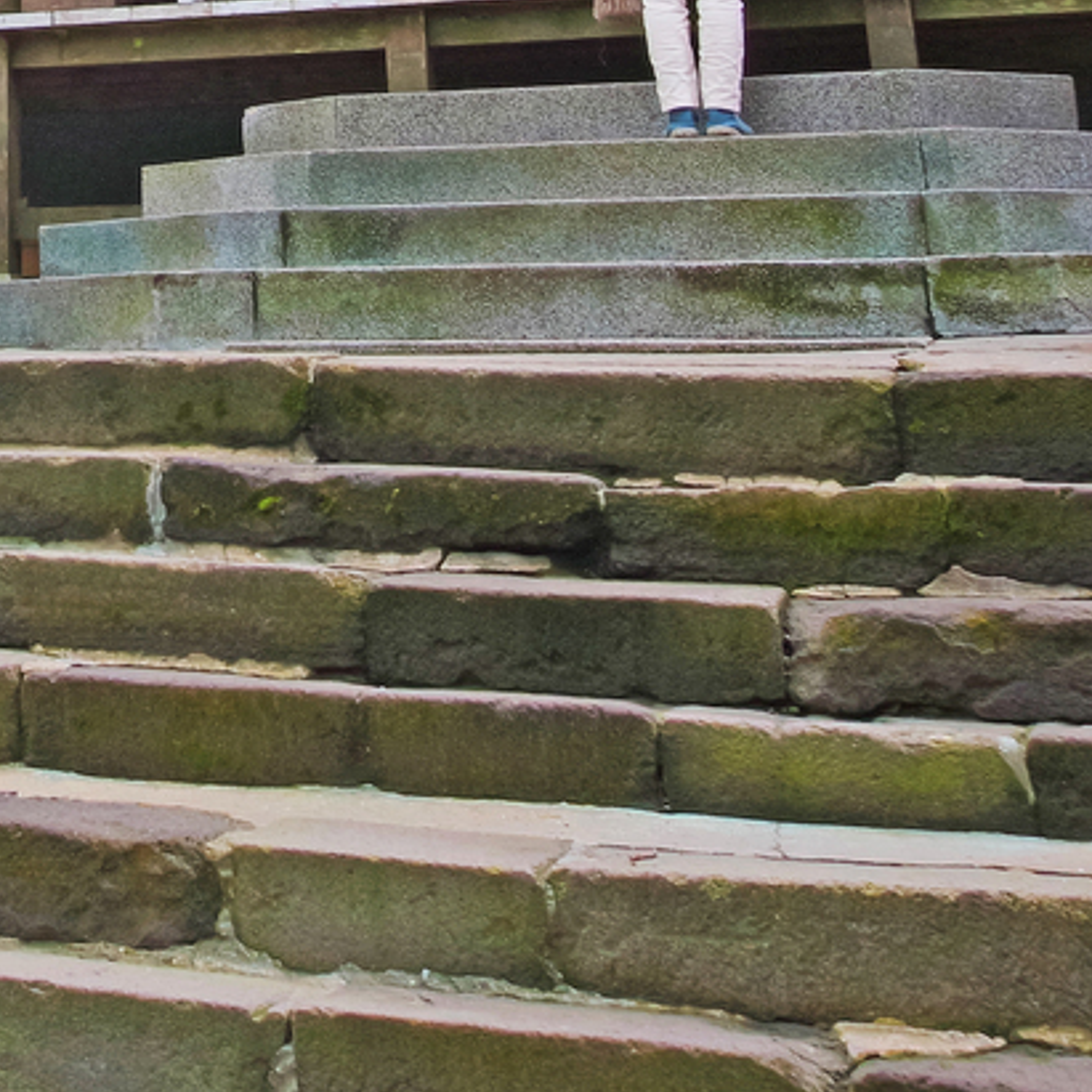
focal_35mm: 62
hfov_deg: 25.9
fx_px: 2213
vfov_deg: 23.2
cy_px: -474
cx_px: -77
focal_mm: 10
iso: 400
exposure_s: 1/60
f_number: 9
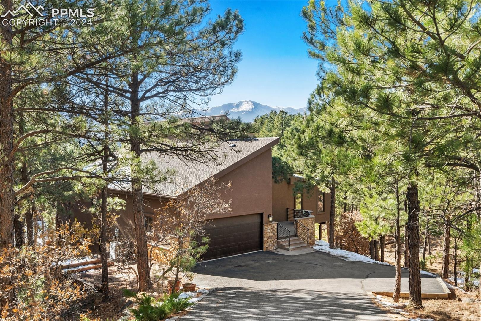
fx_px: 468
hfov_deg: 54.4
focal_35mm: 35
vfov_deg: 37.9
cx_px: 240
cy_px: 160
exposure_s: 1/400
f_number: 7.1
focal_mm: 35
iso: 1000
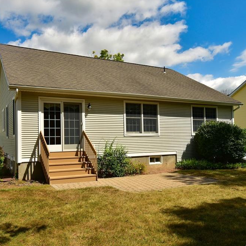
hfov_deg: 54.4
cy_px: 123
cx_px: 105
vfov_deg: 54.6
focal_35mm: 30
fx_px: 238
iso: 125
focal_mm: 15
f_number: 6.3
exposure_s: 1/640
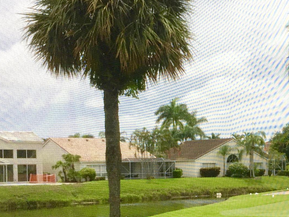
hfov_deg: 23.1
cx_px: 275
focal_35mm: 82
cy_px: 182
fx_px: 685
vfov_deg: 17.8
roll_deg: +0.9
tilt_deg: -2.3
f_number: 2.2
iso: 50
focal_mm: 4.15
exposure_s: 1/2639
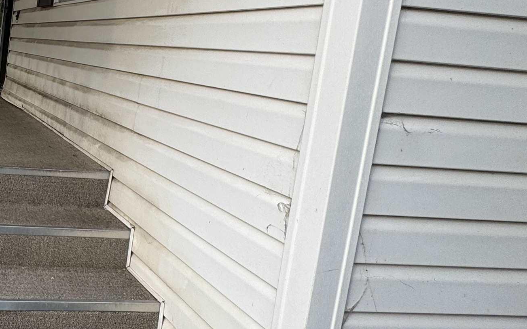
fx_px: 503
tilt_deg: -7.1
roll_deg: -5.2
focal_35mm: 35
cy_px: 93
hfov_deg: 43.1
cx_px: -53
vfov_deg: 35.7
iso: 40
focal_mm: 2.22
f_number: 2.2
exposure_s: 1/200
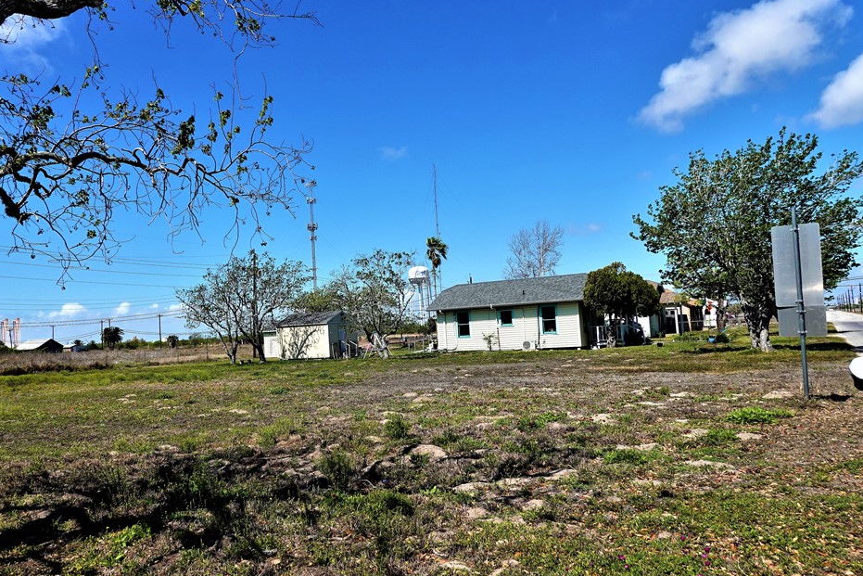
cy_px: 296
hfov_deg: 65.1
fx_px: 671
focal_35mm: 28
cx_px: 362
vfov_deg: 46.4
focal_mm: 9
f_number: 5
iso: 100
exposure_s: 1/1000
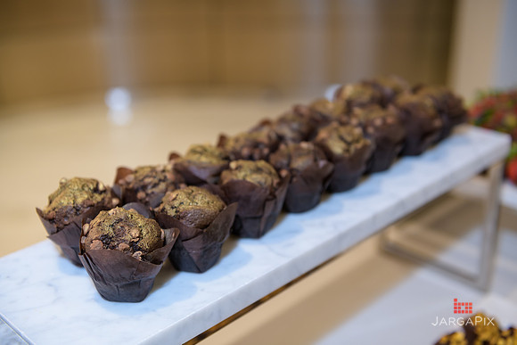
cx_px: 258
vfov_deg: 28.1
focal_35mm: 48
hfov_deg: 41.1
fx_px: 689
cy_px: 172
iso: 400
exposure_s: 1/125
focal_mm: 48
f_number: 3.2
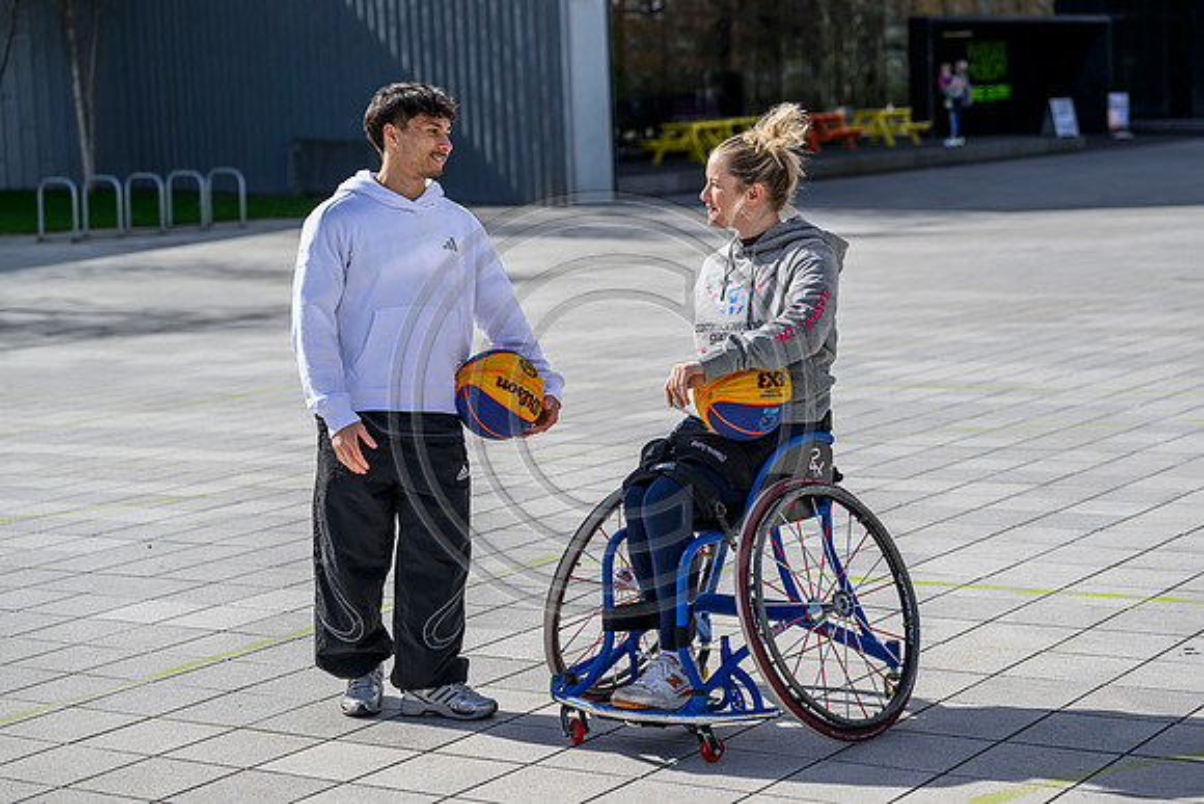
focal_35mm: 73
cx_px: 602
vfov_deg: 18.7
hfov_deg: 27.7
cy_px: 402
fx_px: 2442
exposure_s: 1/2000
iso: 250
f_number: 3.5
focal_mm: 73
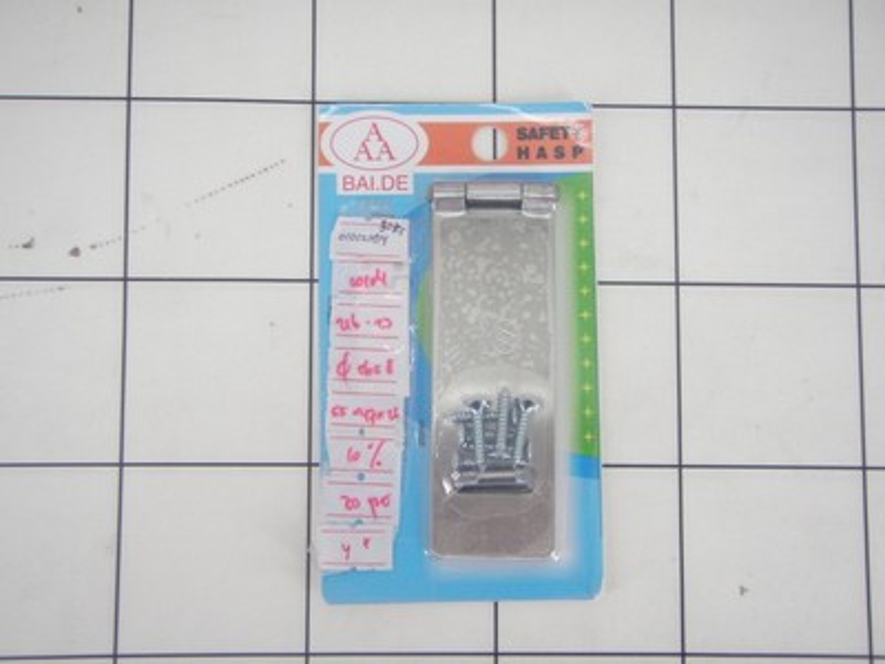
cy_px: 332
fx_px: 1304
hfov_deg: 37.5
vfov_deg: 28.6
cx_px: 442
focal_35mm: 51
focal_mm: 9.13
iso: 80
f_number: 4
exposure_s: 1/40
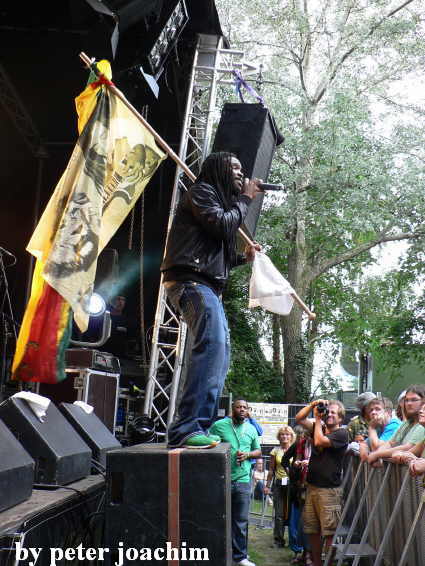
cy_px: 283
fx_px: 573
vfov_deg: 52.6
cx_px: 212
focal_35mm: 35
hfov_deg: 40.7
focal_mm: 6
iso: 64
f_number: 2.8
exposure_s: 1/30
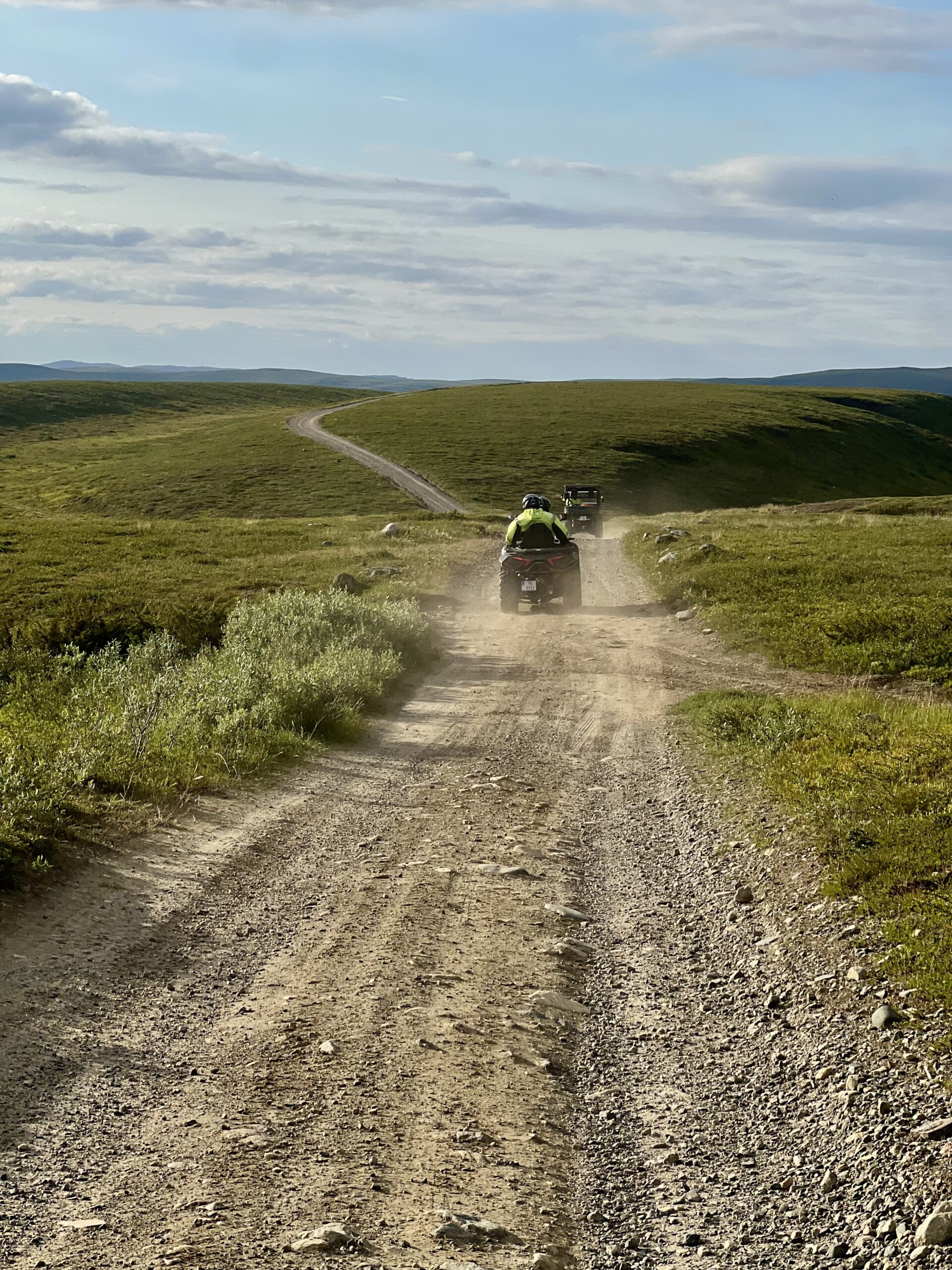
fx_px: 2824
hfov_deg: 19.1
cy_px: 635
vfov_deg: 25.3
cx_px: 476
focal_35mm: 77
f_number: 2.8
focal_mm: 9
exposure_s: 1/1155
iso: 32
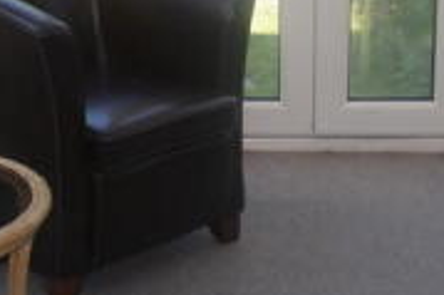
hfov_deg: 20.6
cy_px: 20
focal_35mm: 99
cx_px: 290
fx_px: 1220
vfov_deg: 13.7
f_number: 5.6
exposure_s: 1/100
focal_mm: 18
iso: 200
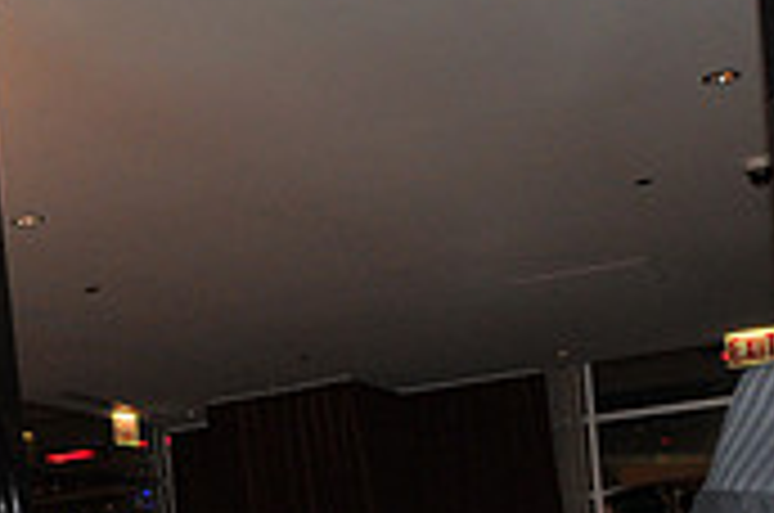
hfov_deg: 24.7
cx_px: 166
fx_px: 1738
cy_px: 830
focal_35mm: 81
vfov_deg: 15.2
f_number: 5.6
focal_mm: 16
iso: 640
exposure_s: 1/40
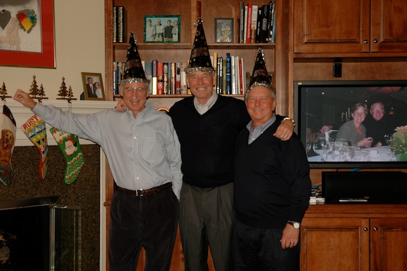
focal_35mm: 57
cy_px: 136
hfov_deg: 35.1
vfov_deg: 23.8
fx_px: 644
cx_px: 204
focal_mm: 38
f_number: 4.2
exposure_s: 1/60
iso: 200
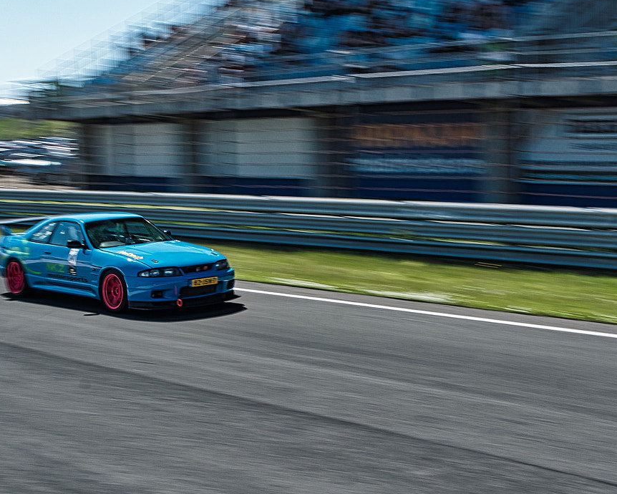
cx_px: 258
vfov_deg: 25.0
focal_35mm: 61
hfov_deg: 30.9
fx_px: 1114
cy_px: 292
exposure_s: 1/100
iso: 125
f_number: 9
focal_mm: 35
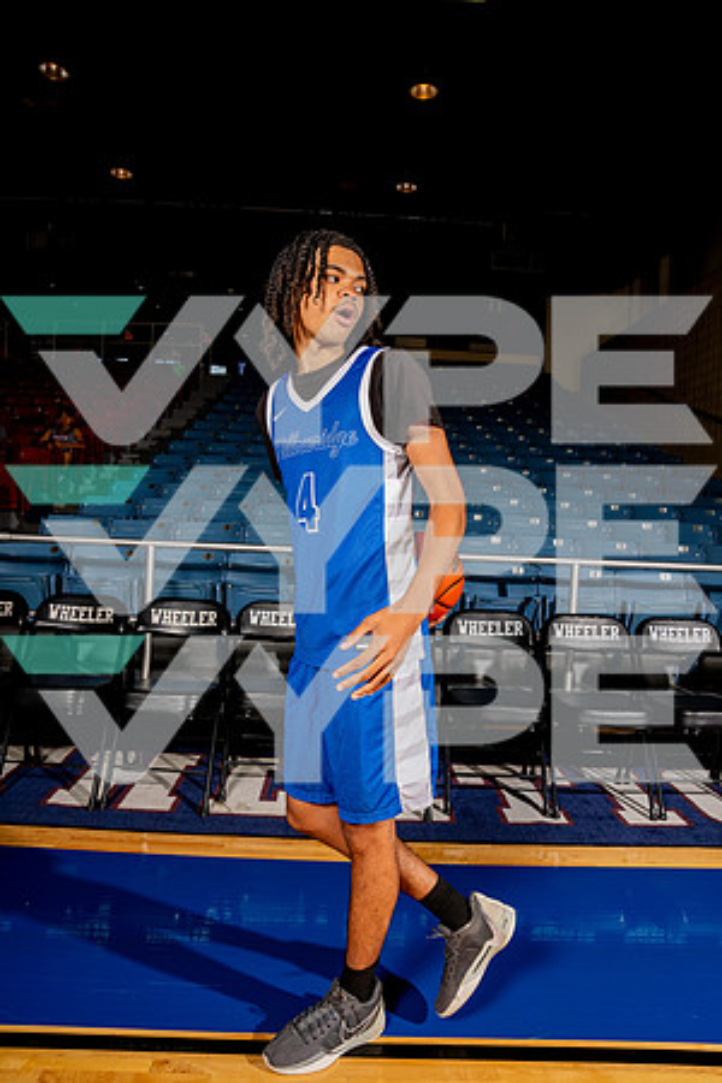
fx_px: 722
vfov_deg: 73.7
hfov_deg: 53.1
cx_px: 361
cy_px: 542
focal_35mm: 24
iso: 160
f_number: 7.1
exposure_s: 1/125
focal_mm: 24
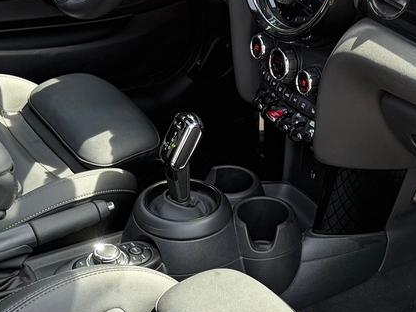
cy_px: 292
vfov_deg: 18.1
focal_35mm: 80
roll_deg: -1.4
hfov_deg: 24.1
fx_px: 961
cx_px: 330
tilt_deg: -36.2
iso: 50
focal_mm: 5.96
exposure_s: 1/209
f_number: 1.6
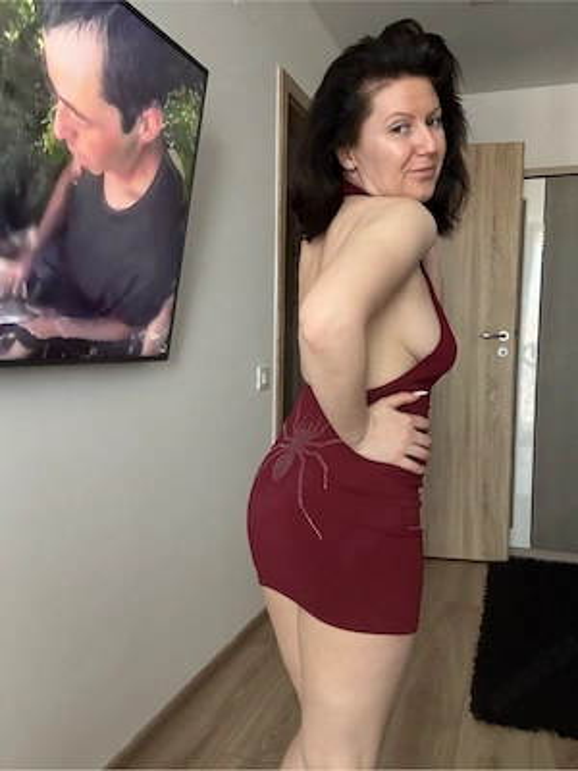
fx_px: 668
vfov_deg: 60.0
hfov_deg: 46.8
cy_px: 386
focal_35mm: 30
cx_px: 289
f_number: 1.9
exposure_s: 1/41
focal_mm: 2.69
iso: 320
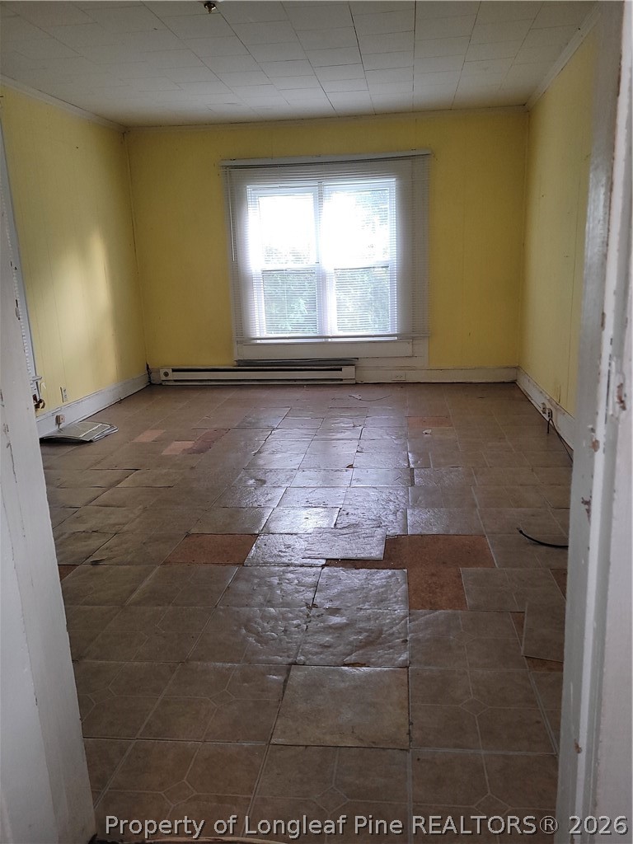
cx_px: 316
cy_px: 422
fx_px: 634
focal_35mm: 26
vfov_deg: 67.3
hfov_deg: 53.1
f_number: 1.8
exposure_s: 1/60
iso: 400
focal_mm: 5.4
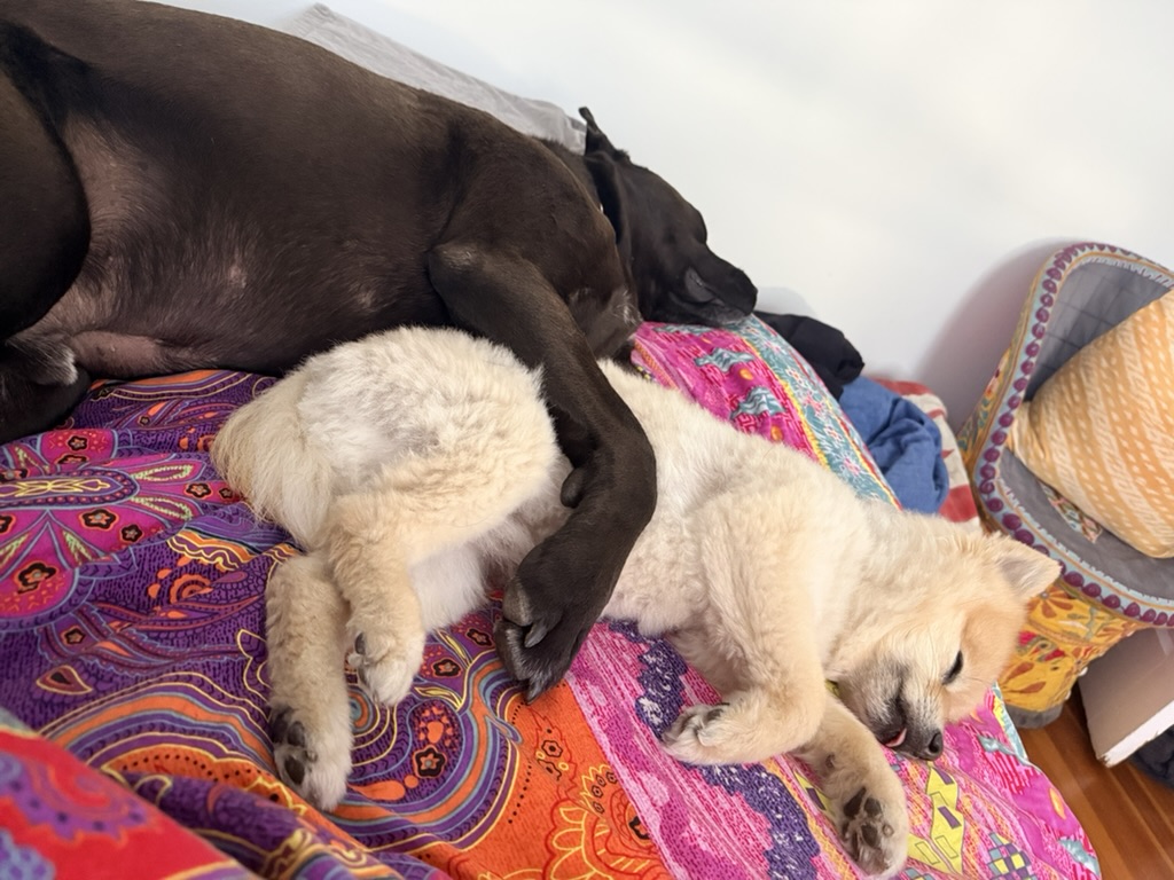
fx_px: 814
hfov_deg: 71.6
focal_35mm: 24
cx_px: 587
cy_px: 440
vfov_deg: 56.8
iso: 800
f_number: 1.78
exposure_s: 1/51
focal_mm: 6.76
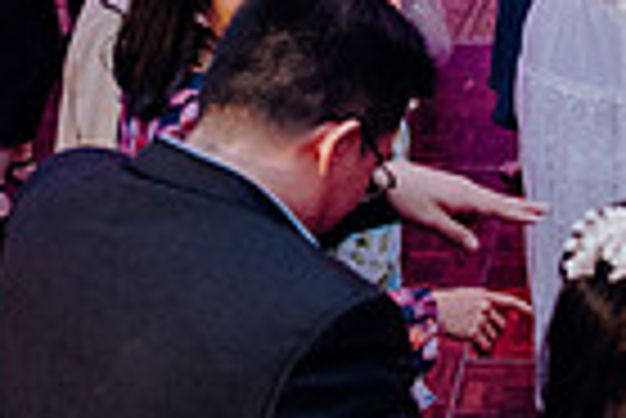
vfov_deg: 13.6
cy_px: 70
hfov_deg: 19.8
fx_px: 1741
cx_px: 612
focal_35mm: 100
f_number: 3.5
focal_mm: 24
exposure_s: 1/160
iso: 3200
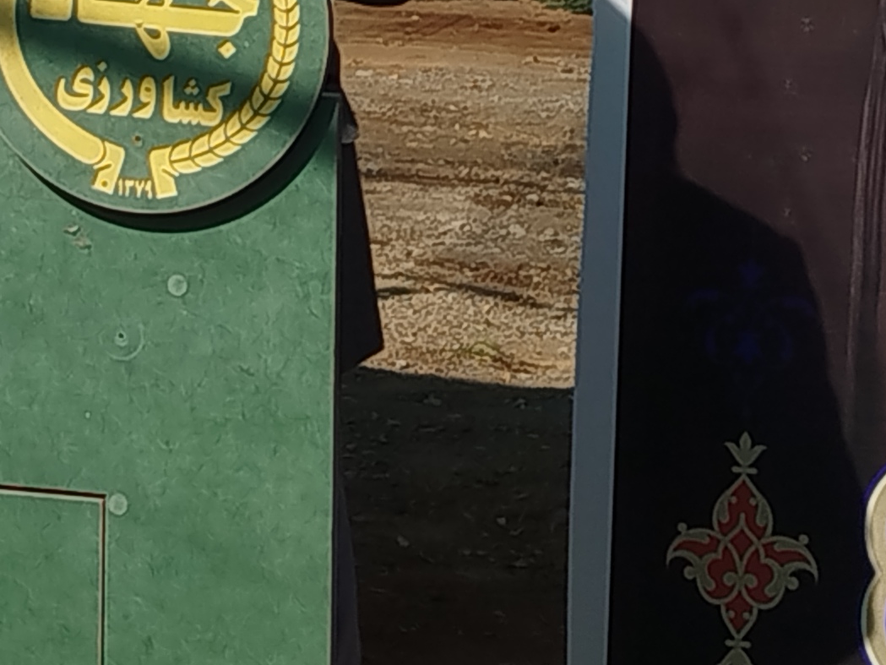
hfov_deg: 10.7
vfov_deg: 7.9
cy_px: -353
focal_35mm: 183
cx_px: 41
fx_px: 4684
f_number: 1.7
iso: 50
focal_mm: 5.31
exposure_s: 1/1197
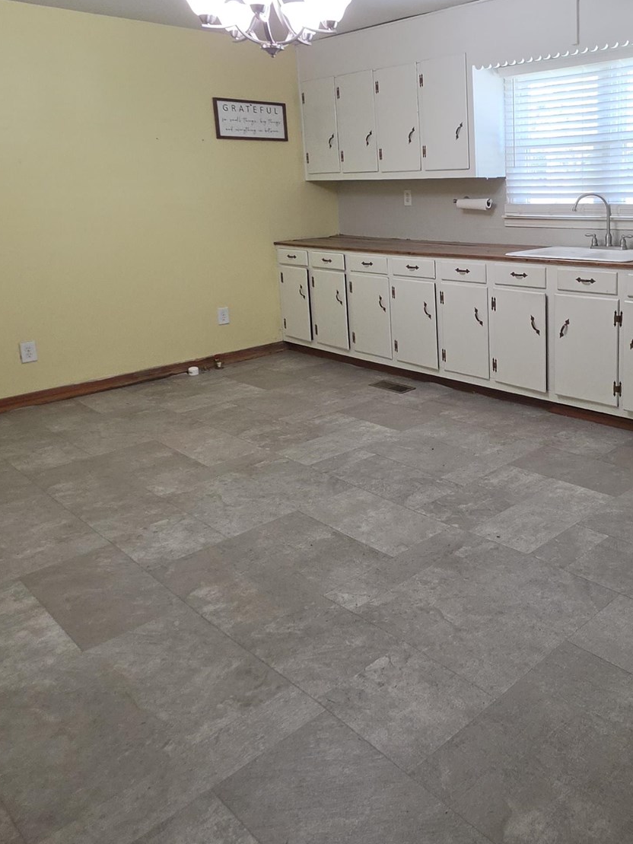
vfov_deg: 64.5
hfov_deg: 48.6
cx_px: 502
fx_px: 658
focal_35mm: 27
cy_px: 326
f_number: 1.9
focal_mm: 2.2
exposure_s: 1/120
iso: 250
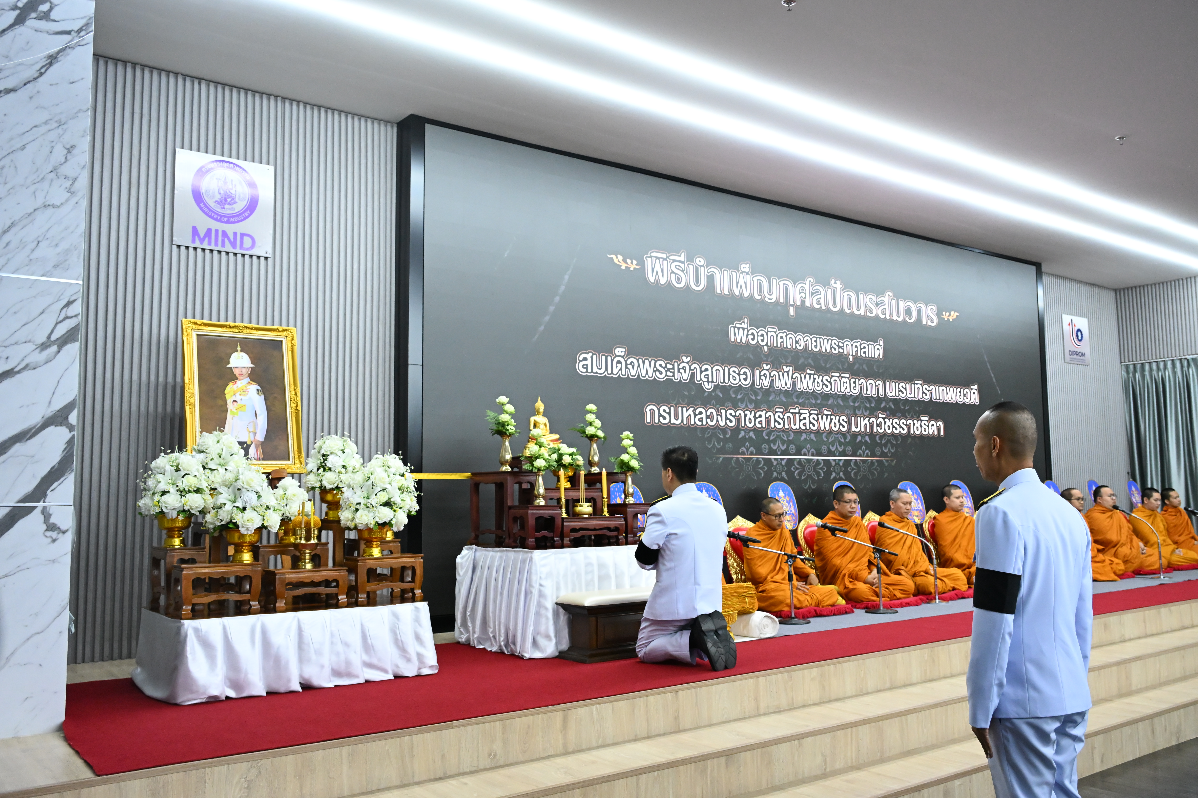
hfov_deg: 60.3
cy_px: 399
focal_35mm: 31
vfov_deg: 42.3
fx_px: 1032
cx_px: 599
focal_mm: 31
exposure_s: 1/400
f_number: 4
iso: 6400
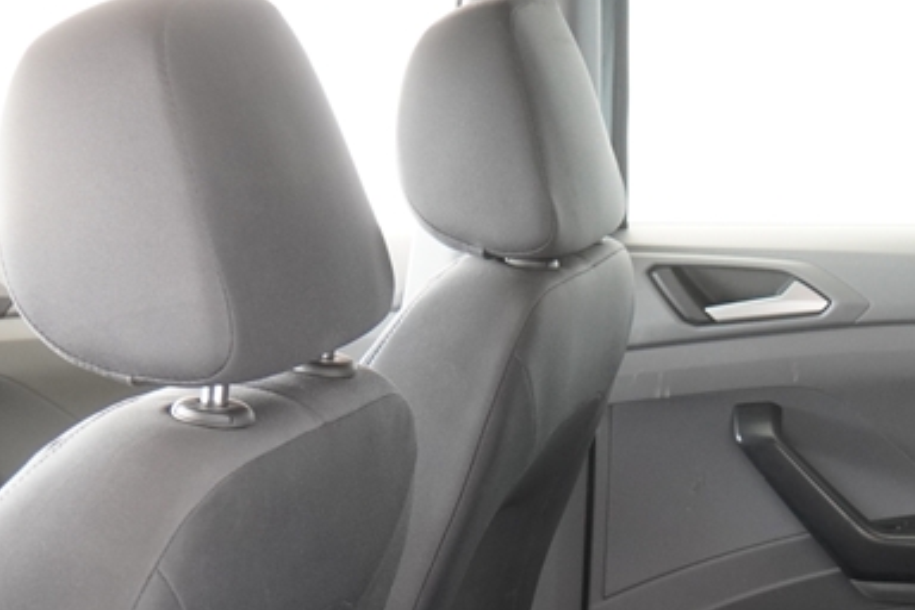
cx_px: 863
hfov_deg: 20.7
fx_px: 2440
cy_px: 742
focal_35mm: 96
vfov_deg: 13.8
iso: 800
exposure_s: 1/60
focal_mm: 24
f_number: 4
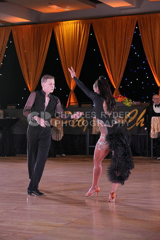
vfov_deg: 25.4
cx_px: 80
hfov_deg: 17.1
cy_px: 120
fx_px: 533
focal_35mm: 80
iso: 1600
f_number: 4
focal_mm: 80
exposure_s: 1/400
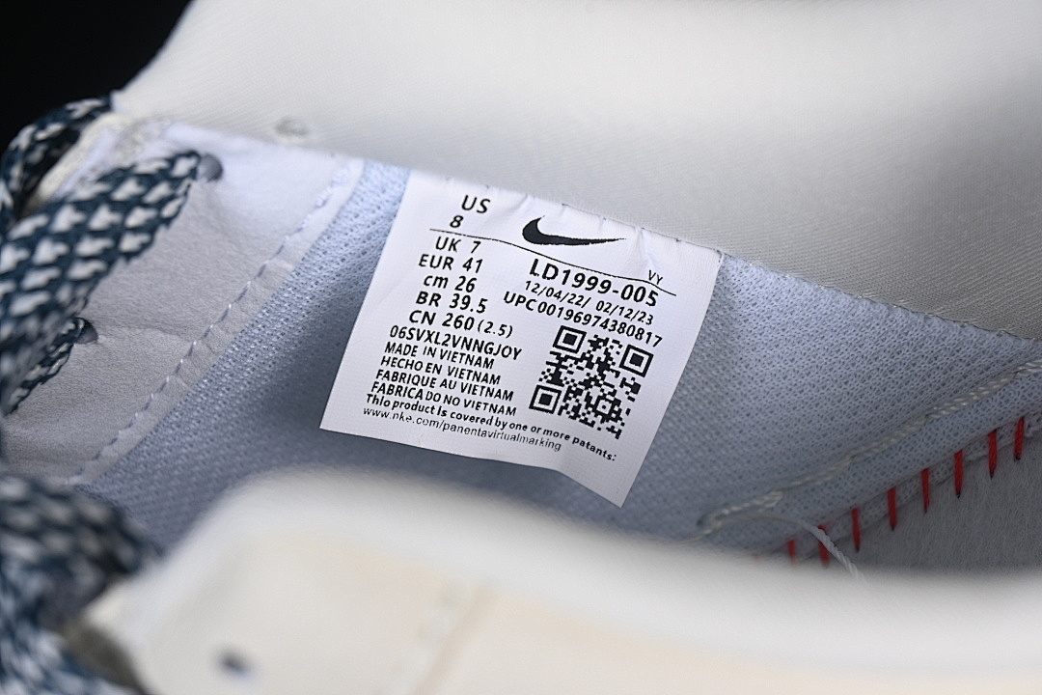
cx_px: 521
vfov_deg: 18.2
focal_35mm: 75
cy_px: 348
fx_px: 2171
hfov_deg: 27.0
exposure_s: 1/80
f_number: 7.1
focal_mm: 50
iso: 160
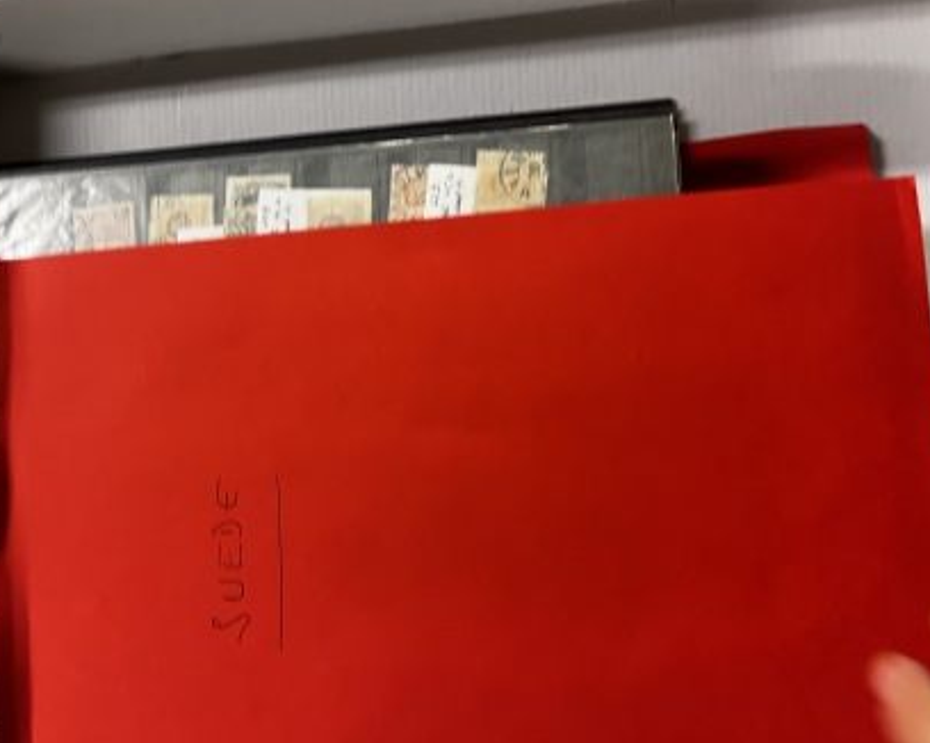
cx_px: 442
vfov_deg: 51.5
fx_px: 770
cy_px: 367
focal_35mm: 28
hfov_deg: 62.2
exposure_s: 1/50
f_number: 1.6
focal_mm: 5.1
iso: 125
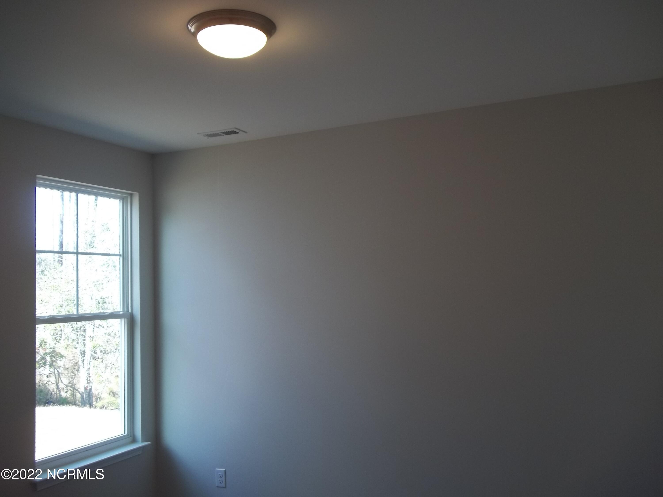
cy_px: 248
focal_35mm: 32
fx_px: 613
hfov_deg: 56.8
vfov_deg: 44.2
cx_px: 332
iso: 64
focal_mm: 5.7
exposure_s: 1/60
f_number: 2.9
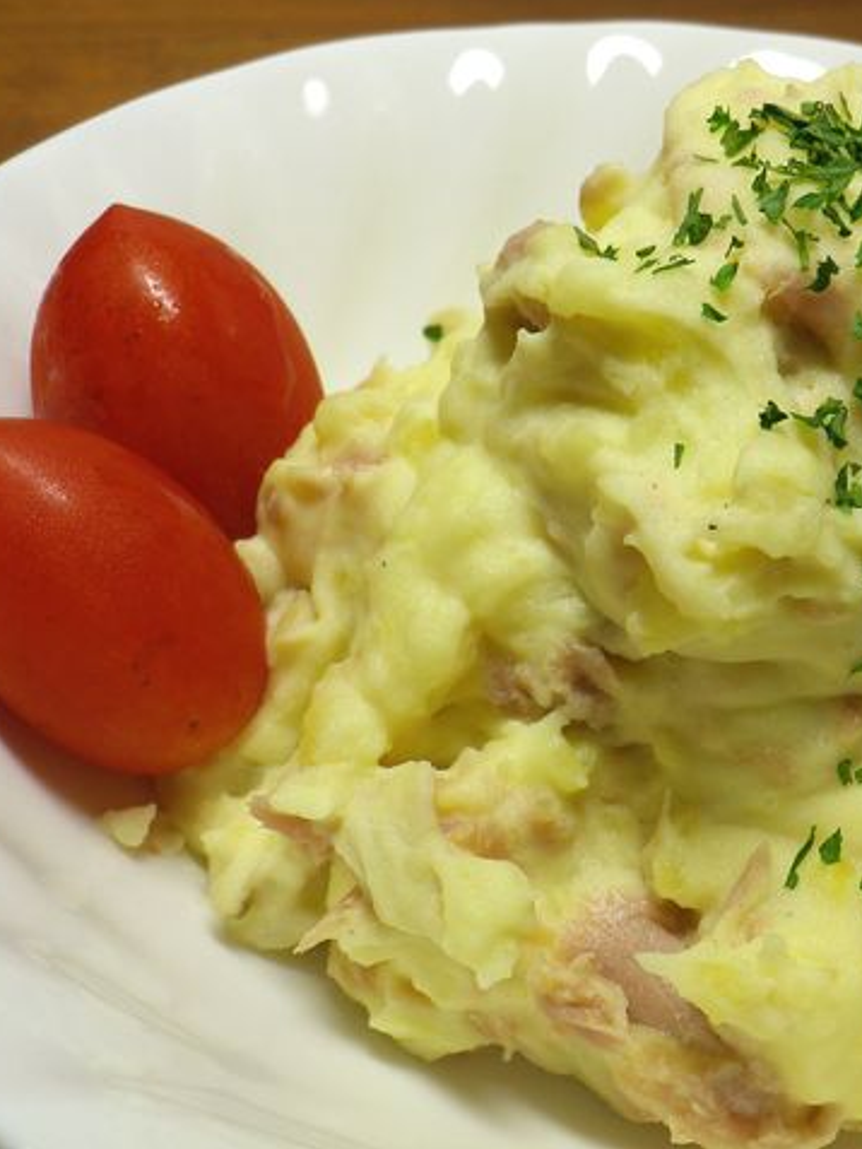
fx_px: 1825
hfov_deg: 26.2
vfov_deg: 34.9
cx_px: 662
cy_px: 573
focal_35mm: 55
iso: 80
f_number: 3.9
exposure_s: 1/50
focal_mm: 7.3
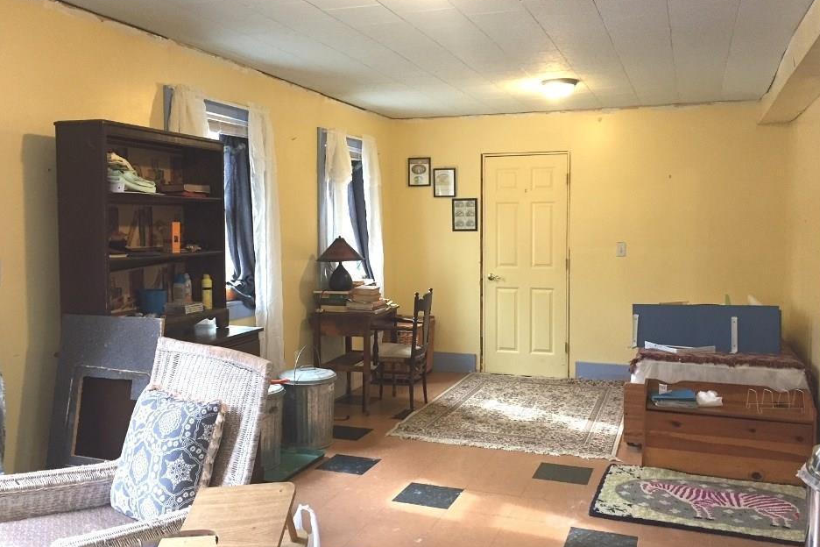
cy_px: 274
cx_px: 406
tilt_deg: -3.4
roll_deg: -0.4
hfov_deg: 57.2
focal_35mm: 33
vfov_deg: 40.0
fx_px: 752
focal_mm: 4.15
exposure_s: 1/30
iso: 125
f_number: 2.2
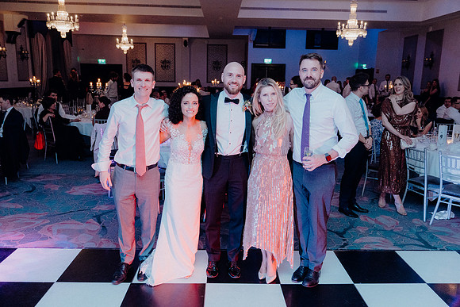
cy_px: 154
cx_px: 230
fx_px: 383
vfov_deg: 43.6
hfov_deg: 61.9
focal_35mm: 30
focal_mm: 30
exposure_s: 1/160
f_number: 3.5
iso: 2500
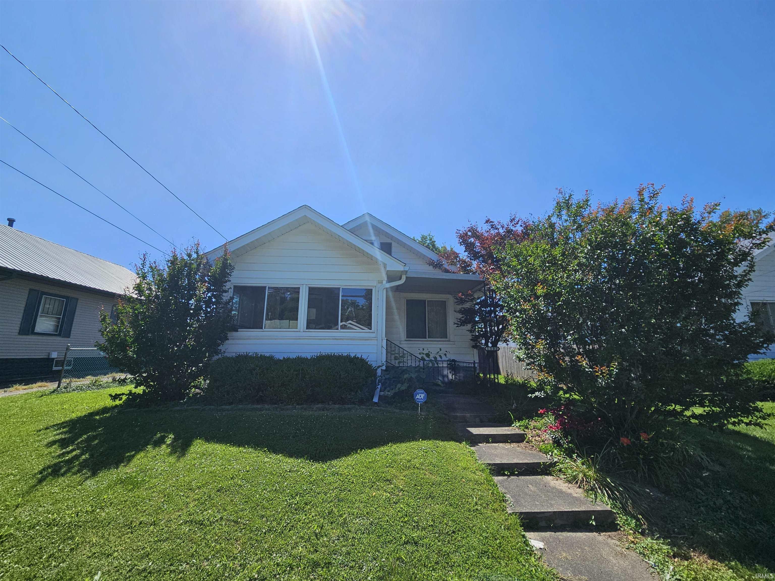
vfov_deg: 89.9
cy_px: 290
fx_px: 291
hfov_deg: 106.2
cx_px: 388
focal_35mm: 13
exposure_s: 1/2657
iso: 50
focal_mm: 2.2
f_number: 2.2
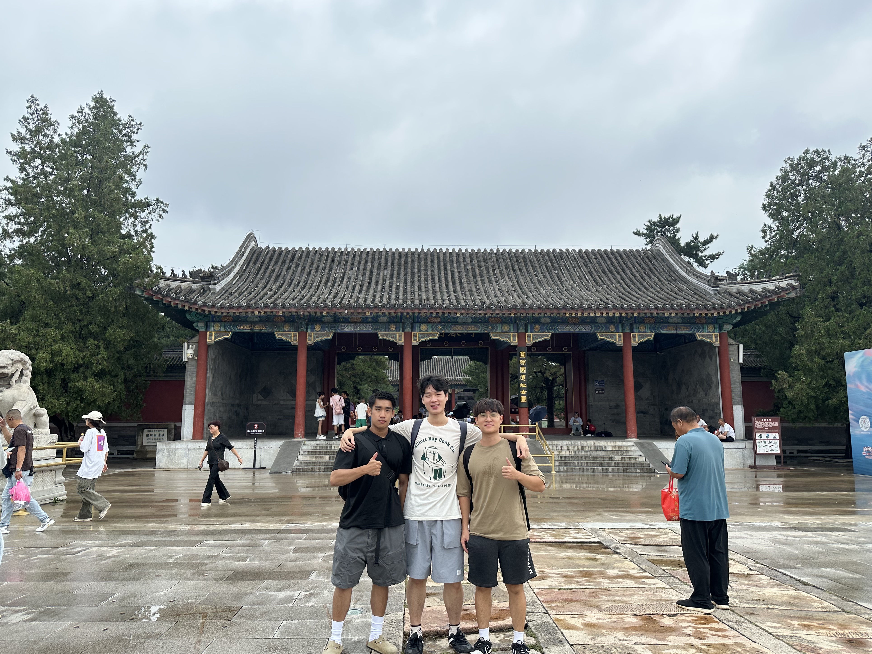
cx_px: 429
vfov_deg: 54.9
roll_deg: +0.7
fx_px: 630
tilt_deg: +7.1
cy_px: 331
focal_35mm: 25
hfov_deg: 69.4
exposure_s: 1/3155
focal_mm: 6.86
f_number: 1.78
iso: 80
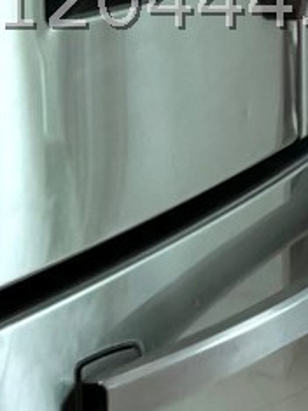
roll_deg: -1.1
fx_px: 2102
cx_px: 968
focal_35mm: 177
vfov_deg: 11.1
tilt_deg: -7.3
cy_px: -2
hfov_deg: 7.3
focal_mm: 5.7
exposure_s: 1/120
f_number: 1.5
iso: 50
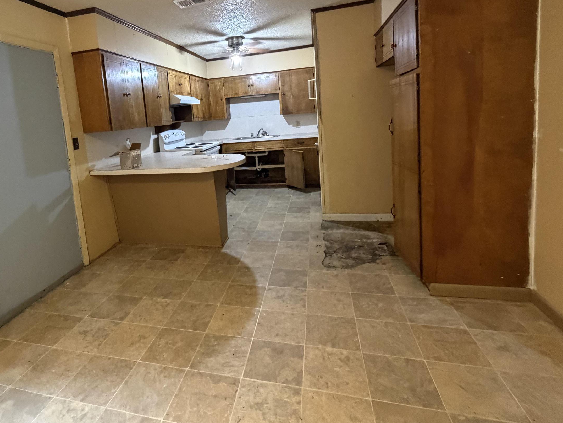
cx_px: 216
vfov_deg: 65.0
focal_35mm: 20
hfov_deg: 80.4
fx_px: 325
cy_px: 157
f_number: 2.2
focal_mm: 2.22
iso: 640
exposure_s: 1/60
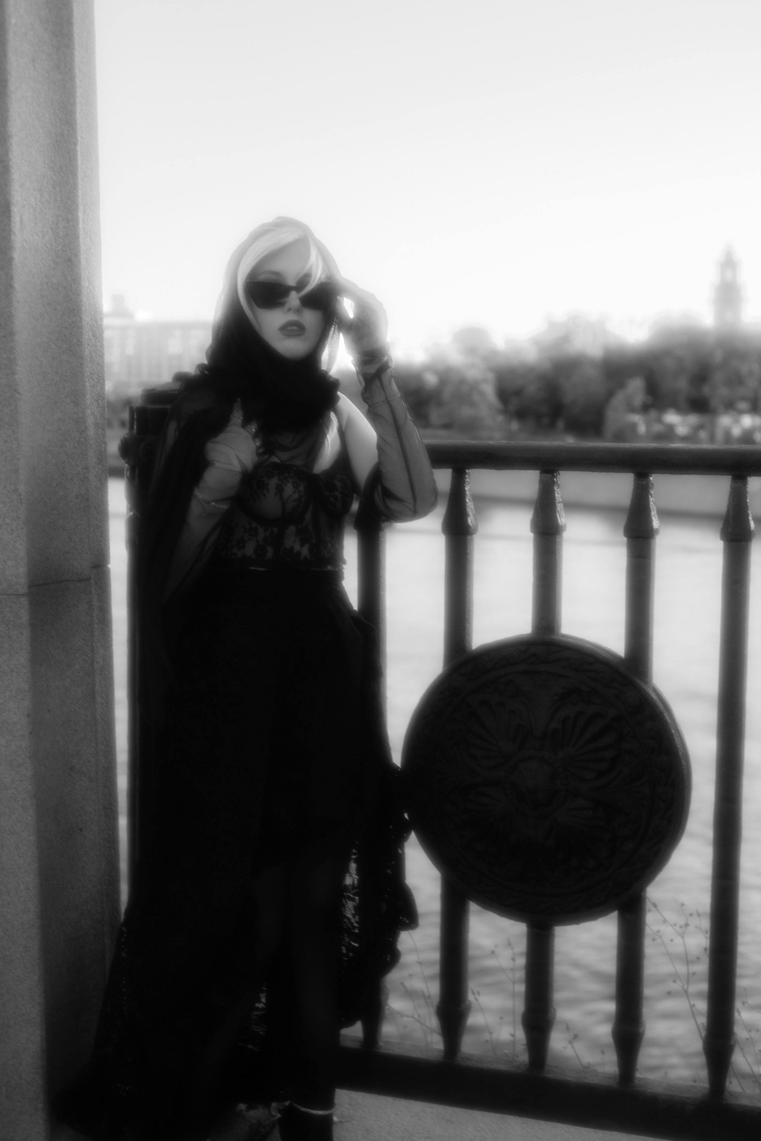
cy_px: 570
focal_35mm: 50
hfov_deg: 27.0
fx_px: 1584
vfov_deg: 39.6
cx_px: 380
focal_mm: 50
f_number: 4
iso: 125
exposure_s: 1/125
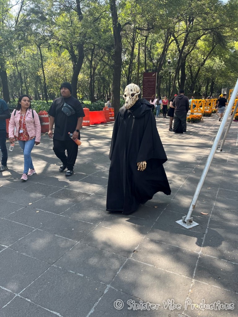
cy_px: 158
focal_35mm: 26
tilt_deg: -14.6
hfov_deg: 53.1
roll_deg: -1.3
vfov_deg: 67.3
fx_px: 238
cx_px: 119
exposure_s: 1/389
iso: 50
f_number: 1.6
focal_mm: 5.1
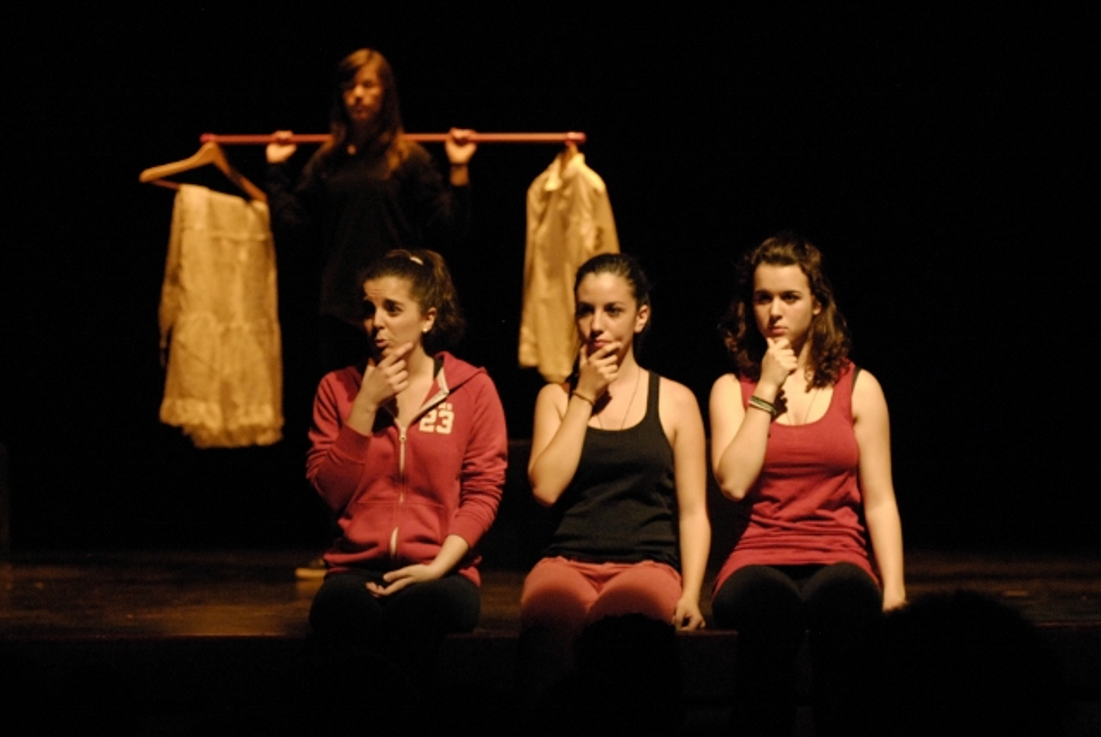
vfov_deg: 9.6
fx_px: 4362
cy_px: 368
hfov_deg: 14.4
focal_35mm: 142
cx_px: 550
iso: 1600
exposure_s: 1/60
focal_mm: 95
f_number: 2.8
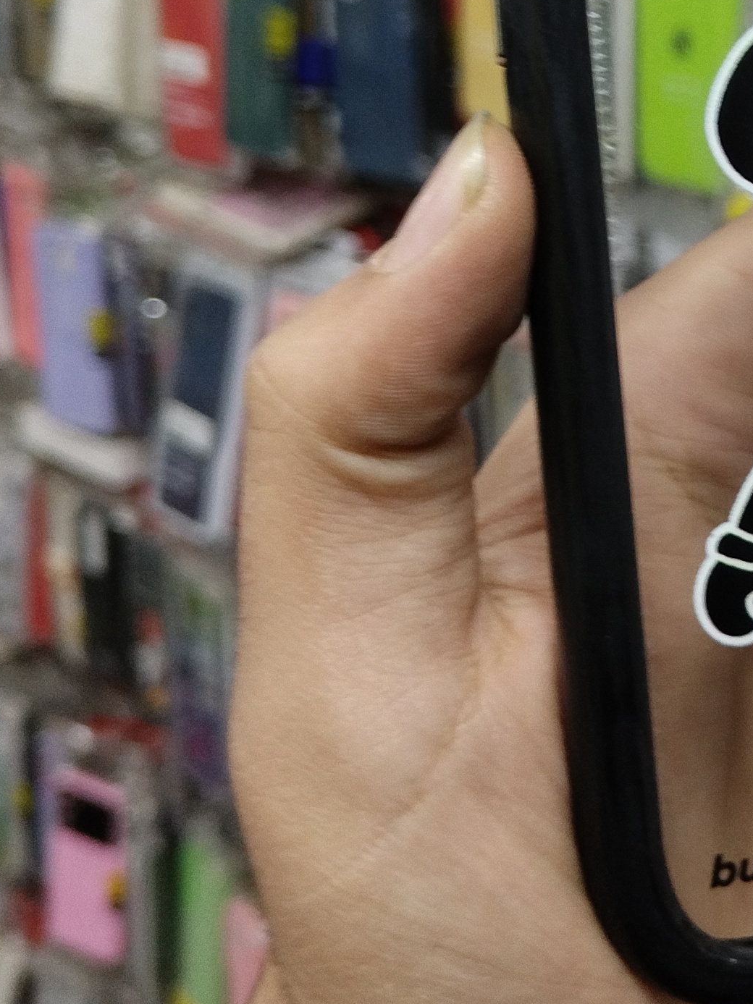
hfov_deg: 18.5
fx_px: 2176
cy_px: 164
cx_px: 927
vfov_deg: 25.4
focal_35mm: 75
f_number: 1.8
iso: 250
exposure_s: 1/50
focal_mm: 4.7
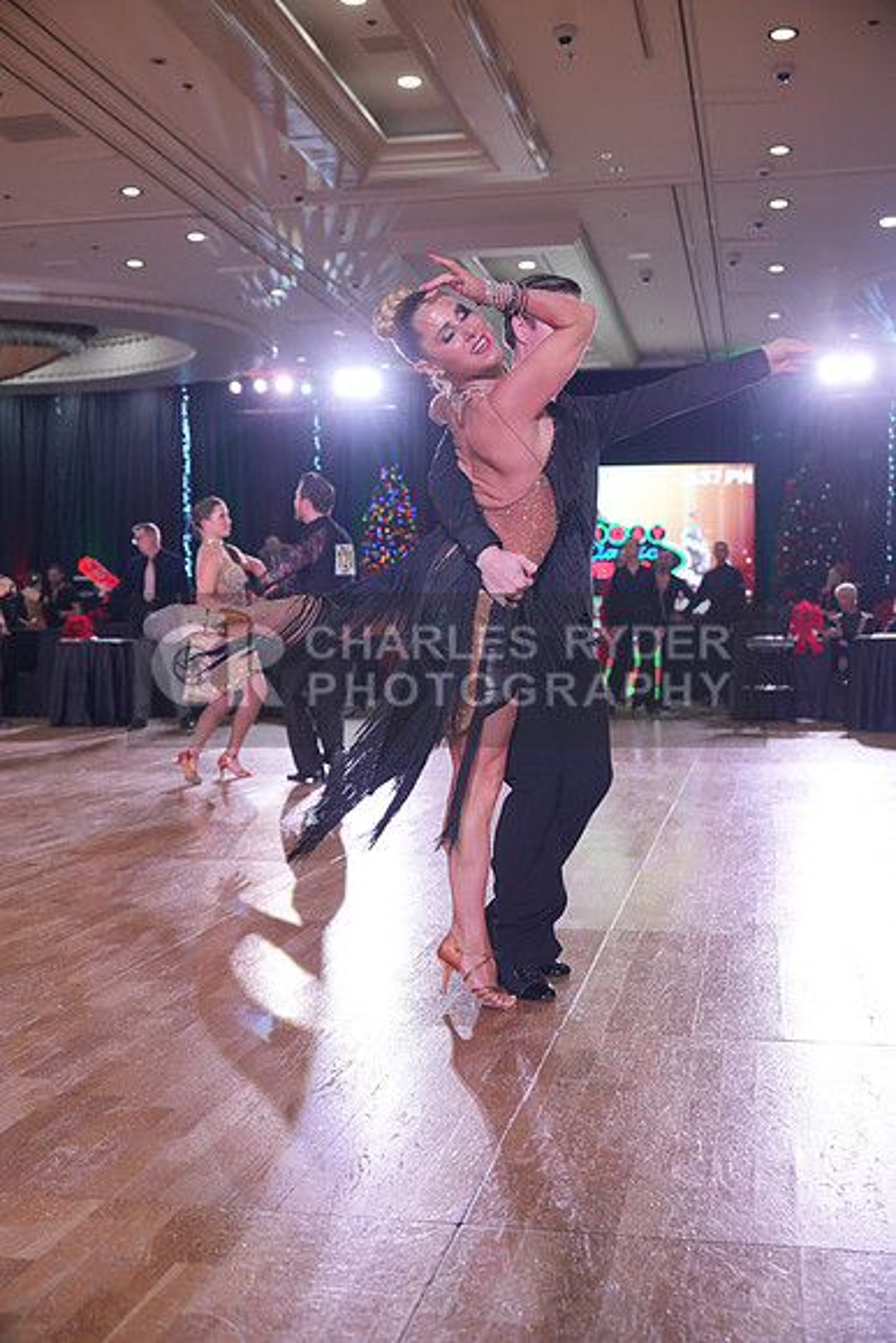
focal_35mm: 42
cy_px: 672
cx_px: 448
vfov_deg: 46.4
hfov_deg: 31.9
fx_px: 1567
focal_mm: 42
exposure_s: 1/500
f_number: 4
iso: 1600
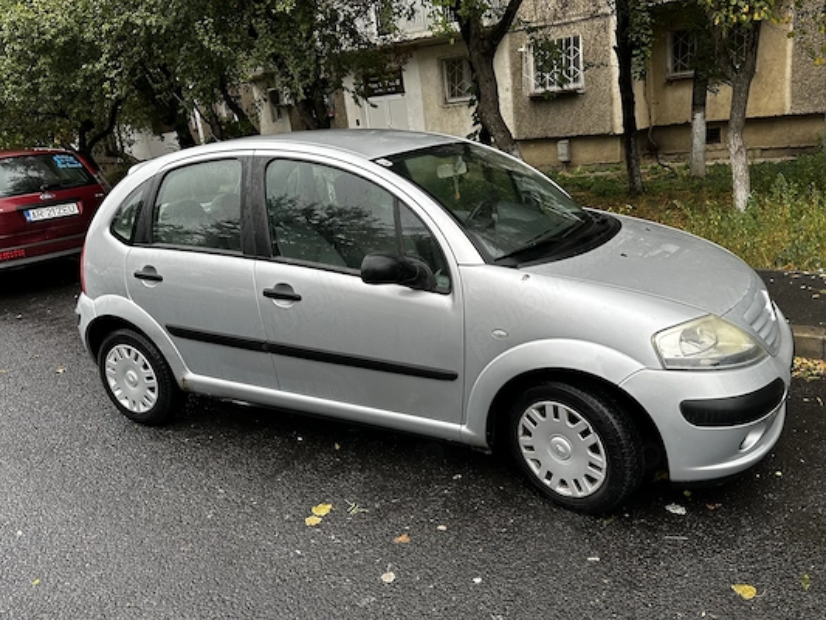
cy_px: 294
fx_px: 644
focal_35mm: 27
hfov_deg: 65.2
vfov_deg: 51.4
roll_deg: +5.5
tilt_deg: -16.4
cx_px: 454
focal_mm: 6.86
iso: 64
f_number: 1.78
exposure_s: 1/121
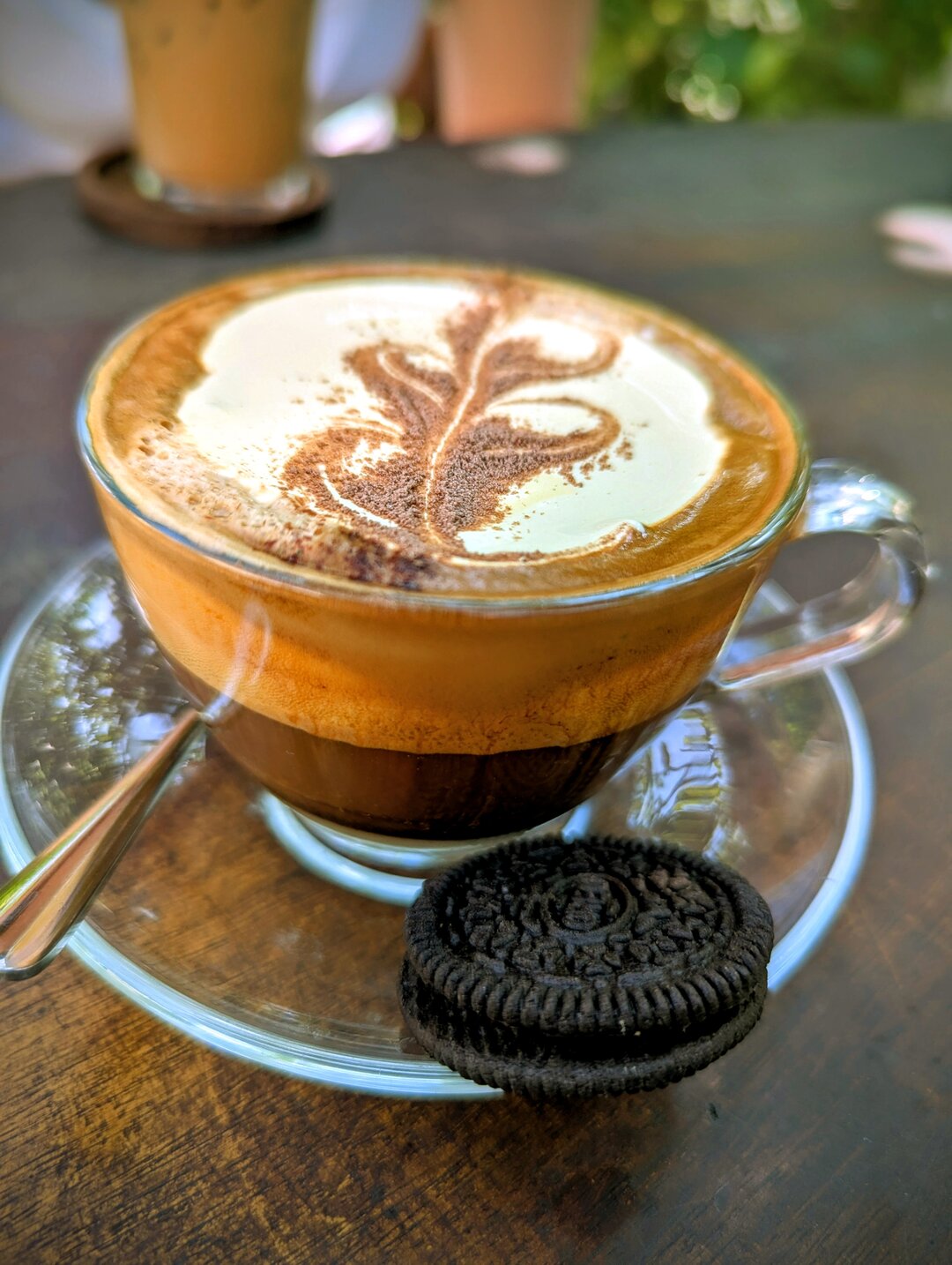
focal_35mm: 24
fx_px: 878
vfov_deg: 71.5
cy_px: 632
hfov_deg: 56.9
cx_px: 476
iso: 44
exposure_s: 1/246
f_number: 1.85
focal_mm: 6.81
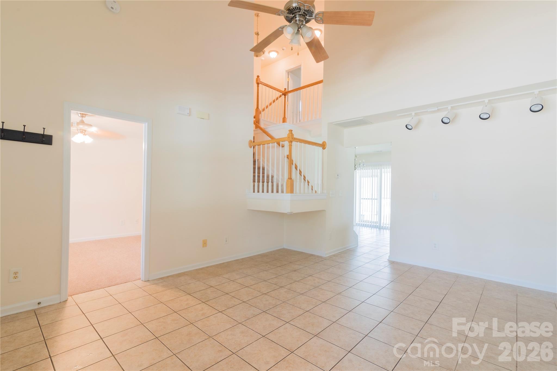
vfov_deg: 73.7
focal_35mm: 16
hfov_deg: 96.7
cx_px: 278
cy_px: 186
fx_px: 248
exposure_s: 1/2
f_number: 13
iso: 200
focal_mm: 16
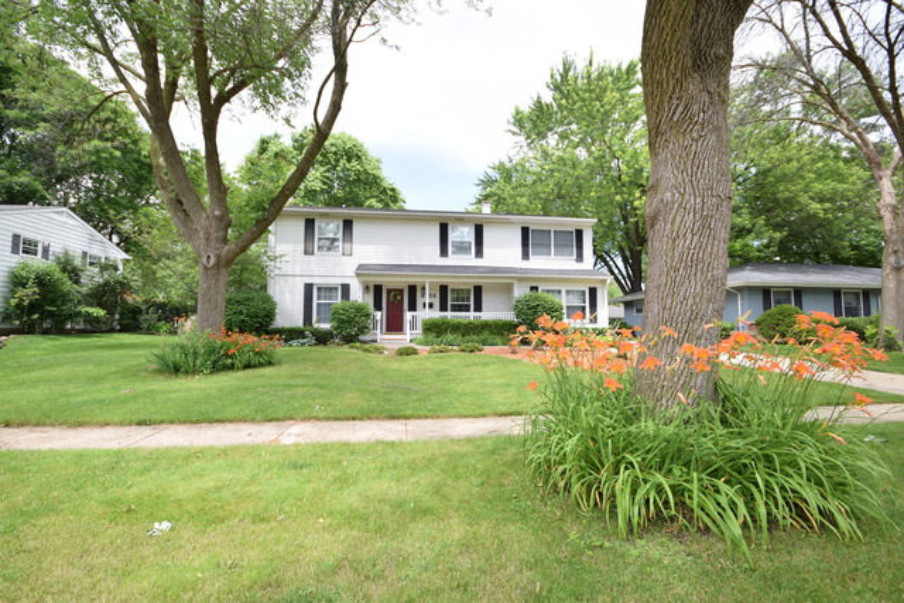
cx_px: 452
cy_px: 302
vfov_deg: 77.4
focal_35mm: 15
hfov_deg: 100.4
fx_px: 377
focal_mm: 10
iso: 200
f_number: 7.1
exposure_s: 1/200
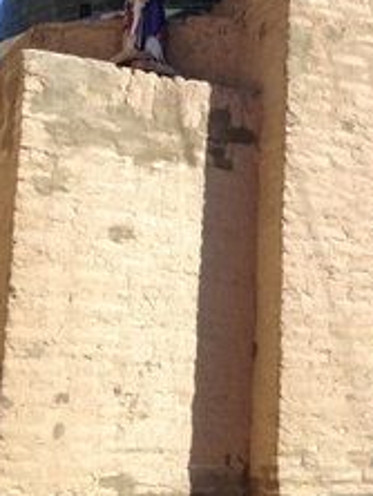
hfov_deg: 17.3
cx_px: 353
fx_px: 1205
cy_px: 278
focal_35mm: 84
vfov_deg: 23.2
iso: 50
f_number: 2.4
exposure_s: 1/1493
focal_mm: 4.28
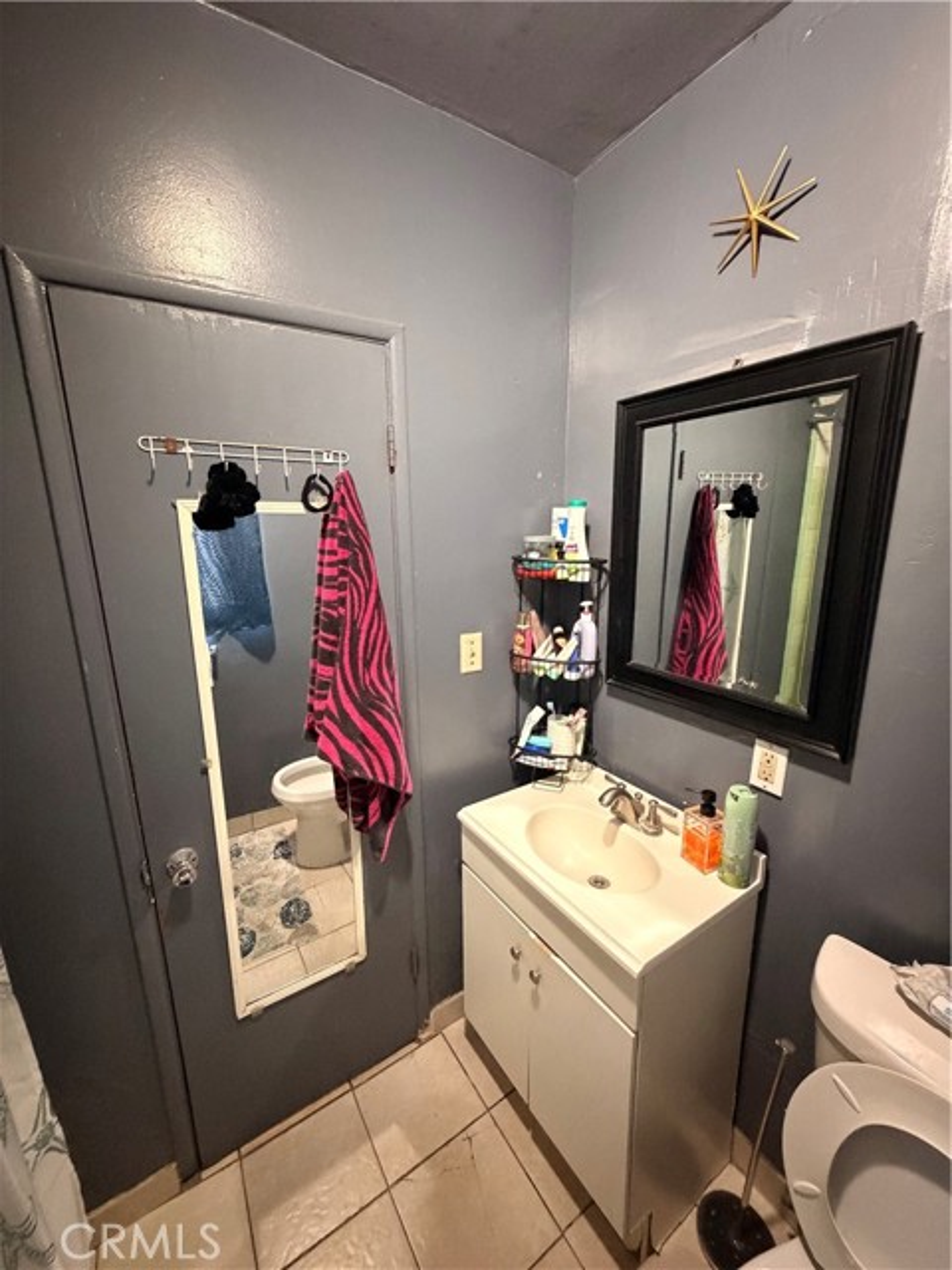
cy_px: 635
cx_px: 476
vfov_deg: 102.1
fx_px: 513
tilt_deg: -13.3
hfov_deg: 85.7
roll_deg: +0.6
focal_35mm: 14
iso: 1250
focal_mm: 2.22
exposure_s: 1/50
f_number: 2.2
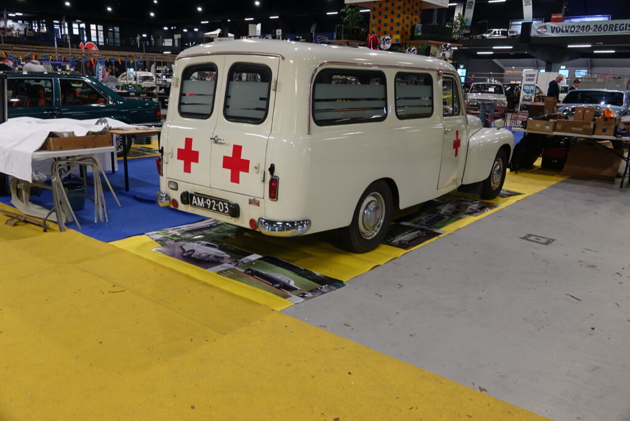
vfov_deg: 45.0
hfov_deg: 63.6
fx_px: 508
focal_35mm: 29
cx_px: 315
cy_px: 210
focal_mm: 10.59
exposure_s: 1/30
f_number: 2.8
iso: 200
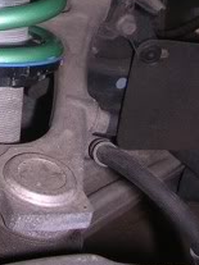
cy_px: -101
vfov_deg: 16.7
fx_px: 844
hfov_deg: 13.1
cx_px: -35
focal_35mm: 110
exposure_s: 1/60.1
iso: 100
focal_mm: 5.8
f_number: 2.8
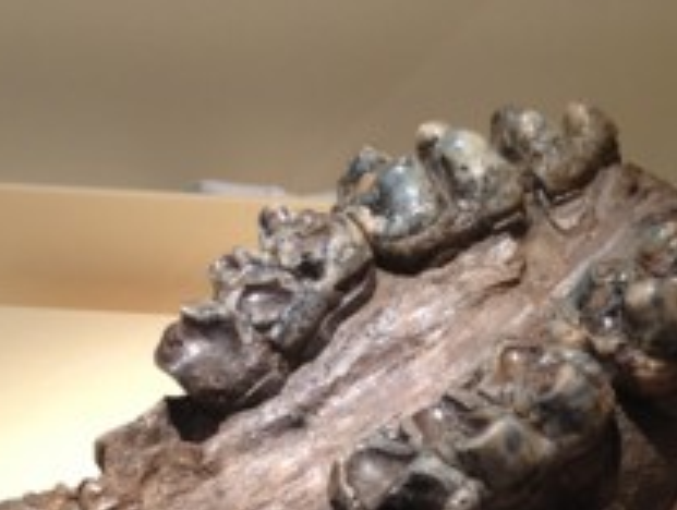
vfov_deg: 18.8
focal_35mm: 76
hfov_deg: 25.6
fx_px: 1489
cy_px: 546
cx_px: 392
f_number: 2.4
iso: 50
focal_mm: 4.28
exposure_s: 1/24
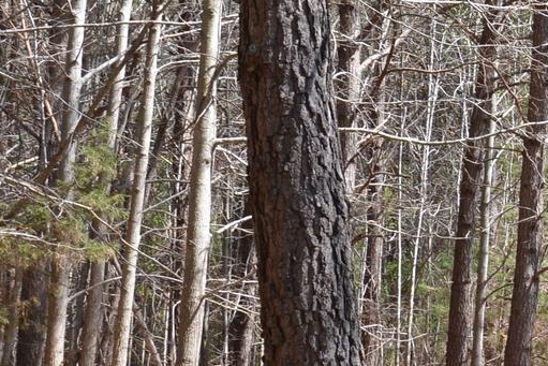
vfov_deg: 9.5
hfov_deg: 12.6
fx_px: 2192
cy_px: 176
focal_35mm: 144
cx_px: 1079
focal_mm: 24
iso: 200
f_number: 7.1
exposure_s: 1/200
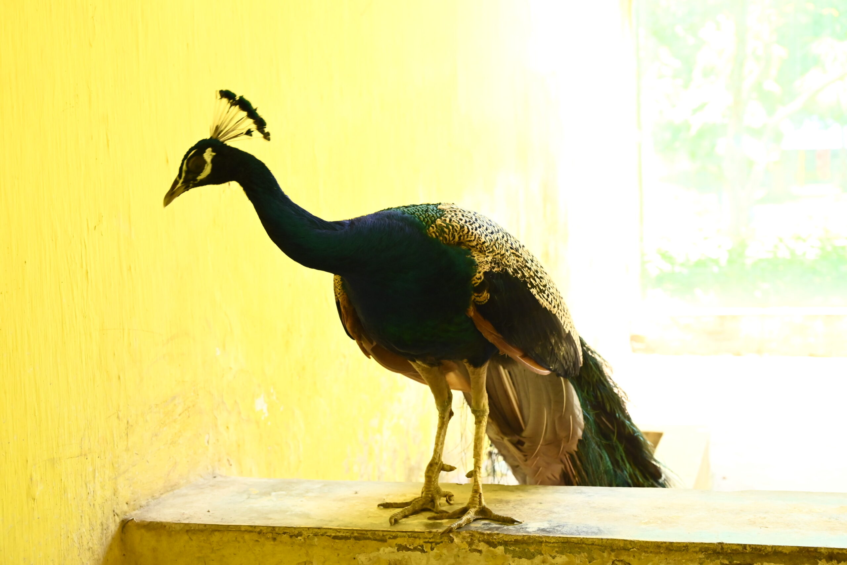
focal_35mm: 46
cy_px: 282
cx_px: 424
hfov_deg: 42.7
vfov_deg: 29.3
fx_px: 1083
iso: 4000
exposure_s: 1/320
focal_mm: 46
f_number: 5.6
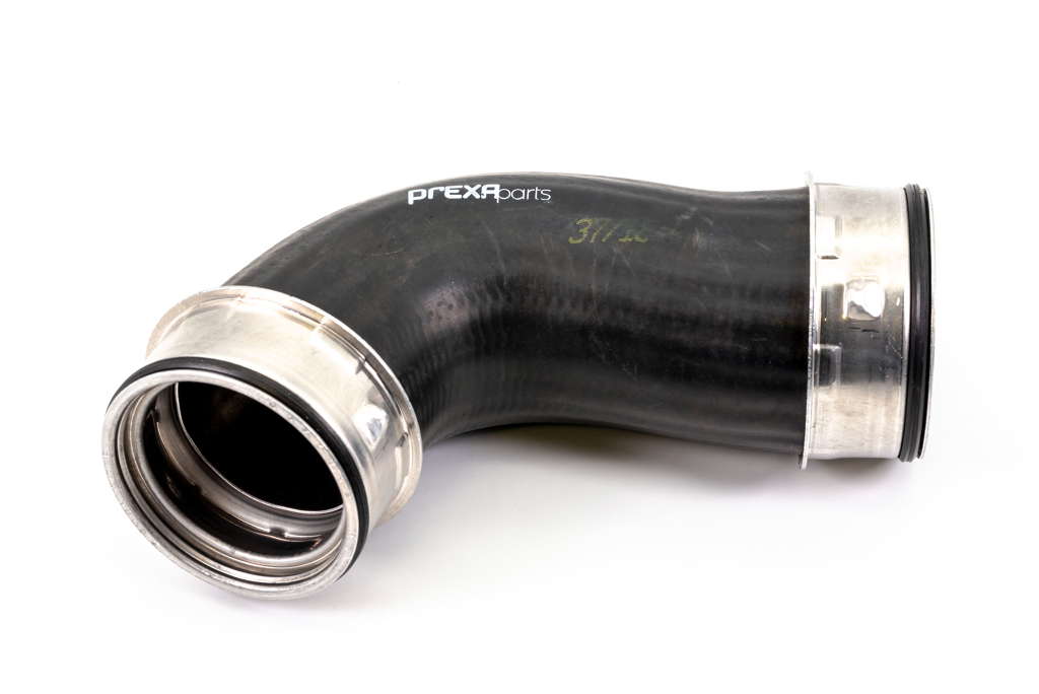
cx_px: 509
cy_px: 356
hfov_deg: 17.8
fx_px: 3319
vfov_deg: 11.9
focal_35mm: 115
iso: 100
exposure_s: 1/10
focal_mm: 105
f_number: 27
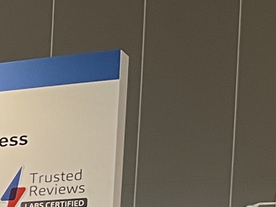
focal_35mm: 172
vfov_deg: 7.9
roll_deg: +1.4
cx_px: -636
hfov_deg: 8.7
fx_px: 1372
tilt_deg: -9.0
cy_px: 511
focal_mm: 5.1
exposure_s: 1/50
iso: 64
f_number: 1.6
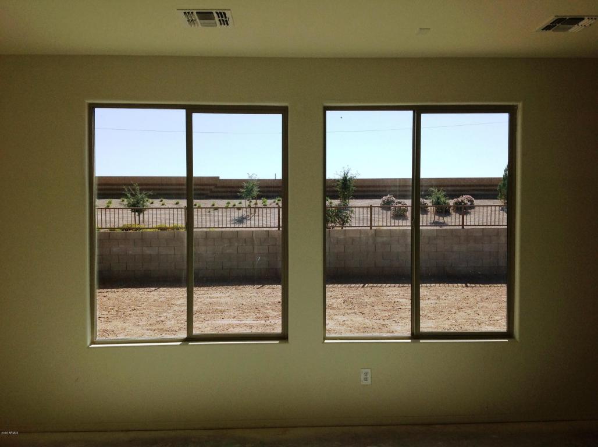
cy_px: 224
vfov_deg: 40.6
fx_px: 604
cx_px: 299
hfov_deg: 52.7
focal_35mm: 35
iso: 50
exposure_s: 1/1374
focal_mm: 4.28
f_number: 2.4
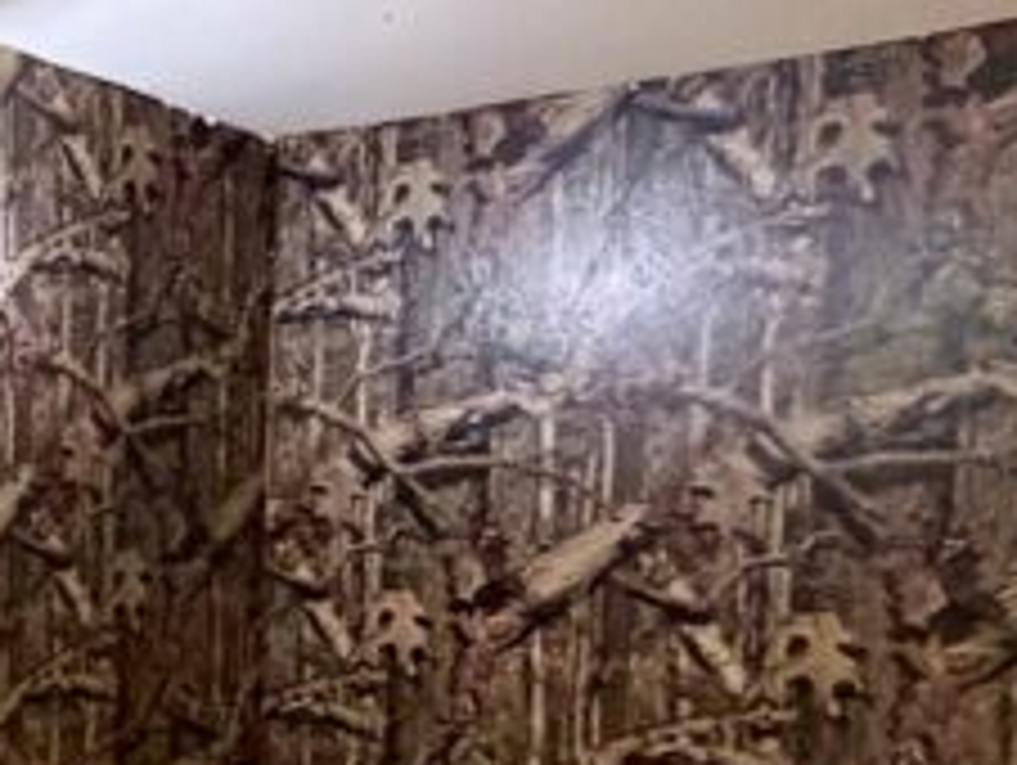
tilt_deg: -7.1
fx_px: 1941
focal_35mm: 66
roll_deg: +0.9
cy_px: 684
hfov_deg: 23.0
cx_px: -565
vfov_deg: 21.8
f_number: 2.2
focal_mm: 2.22
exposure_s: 1/60
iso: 500
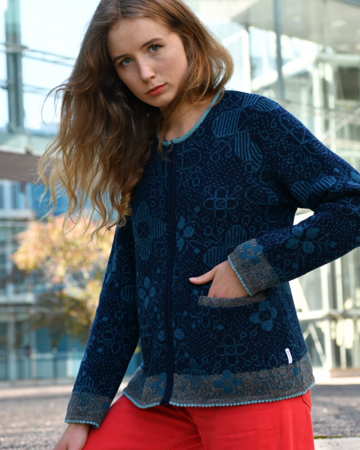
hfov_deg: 15.4
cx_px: 198
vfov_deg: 19.2
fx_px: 1332
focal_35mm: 100
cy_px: 254
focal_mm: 70
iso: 100
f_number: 5.6
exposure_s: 1/90
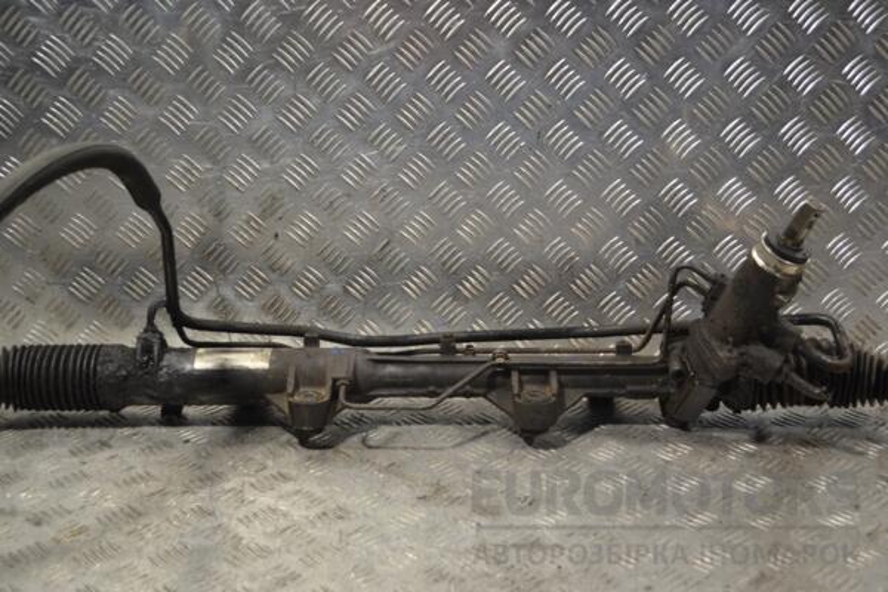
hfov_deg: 41.1
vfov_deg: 28.1
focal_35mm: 48
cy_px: 296
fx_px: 1184
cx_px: 444
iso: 160
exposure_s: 1/30
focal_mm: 32
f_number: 4.8
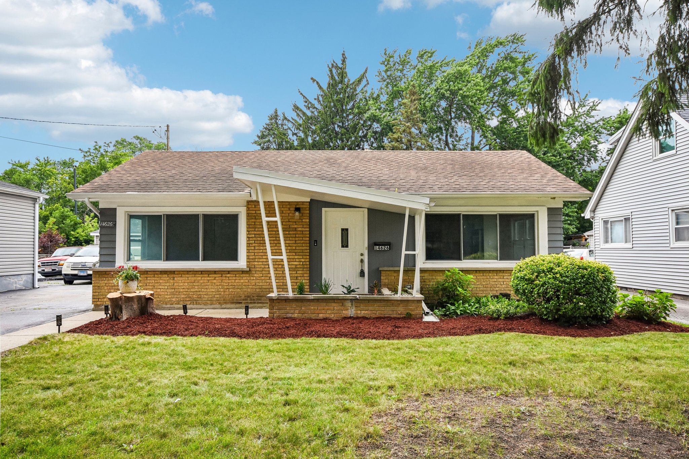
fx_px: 517
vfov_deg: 47.9
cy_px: 230
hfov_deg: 67.4
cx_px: 344
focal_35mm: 27
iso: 400
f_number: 8
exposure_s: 1/200
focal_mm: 18
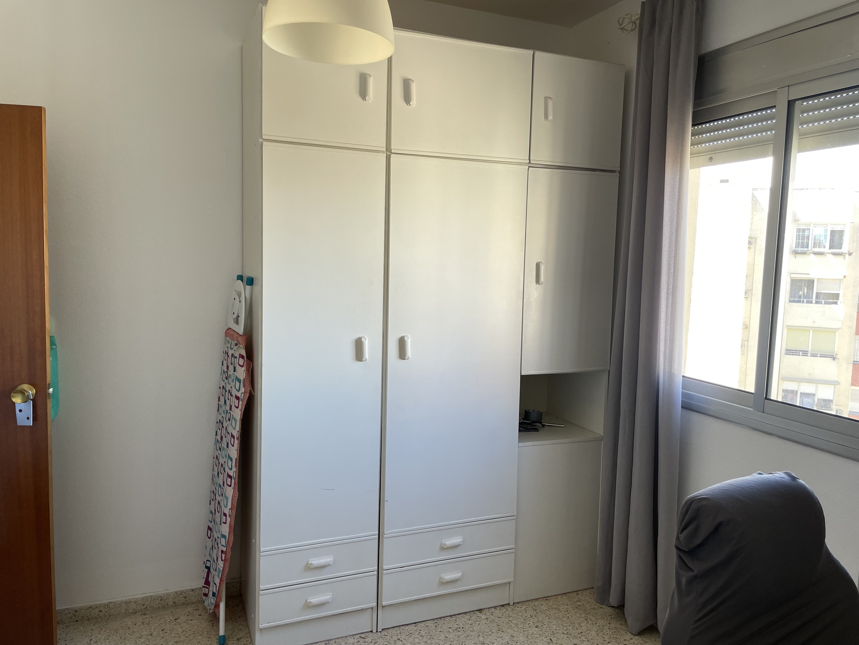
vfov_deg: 53.1
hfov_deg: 67.3
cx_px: 430
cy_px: 322
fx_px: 645
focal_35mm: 26
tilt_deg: -4.3
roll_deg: -1.4
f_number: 1.6
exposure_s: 1/121
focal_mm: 4.2
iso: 50
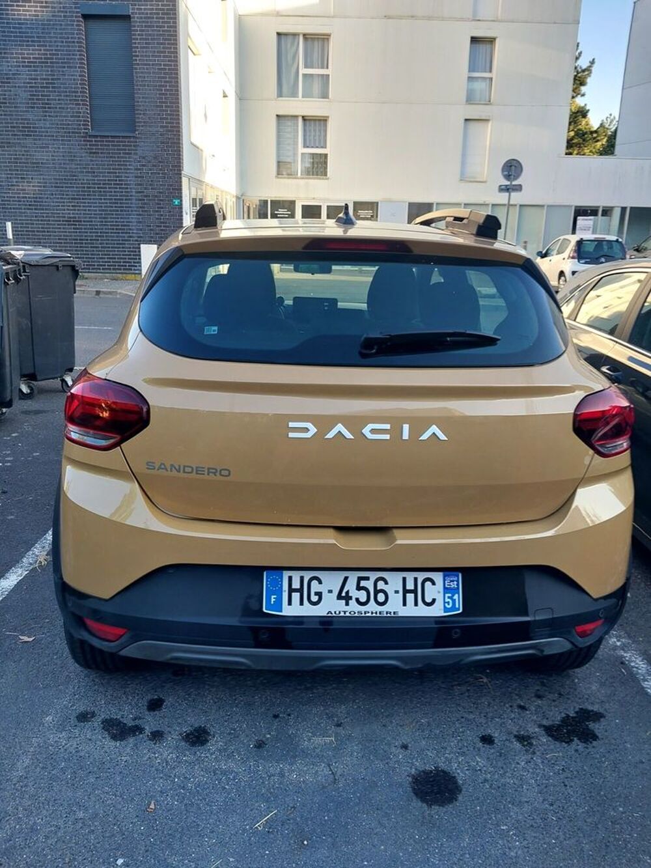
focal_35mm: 30
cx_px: 326
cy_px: 434
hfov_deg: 46.8
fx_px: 752
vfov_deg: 60.0
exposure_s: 1/100
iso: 32
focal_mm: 4.6
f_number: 1.8
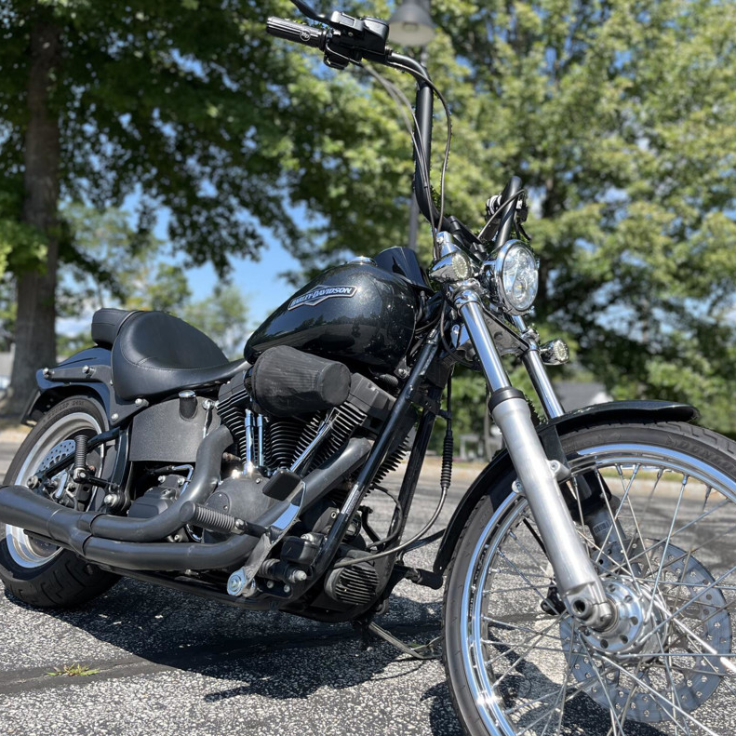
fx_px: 746
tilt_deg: +0.8
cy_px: 365
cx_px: 411
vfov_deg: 52.5
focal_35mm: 31
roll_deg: -2.8
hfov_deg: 52.4
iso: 50
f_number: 1.6
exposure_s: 1/1477
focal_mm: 5.1
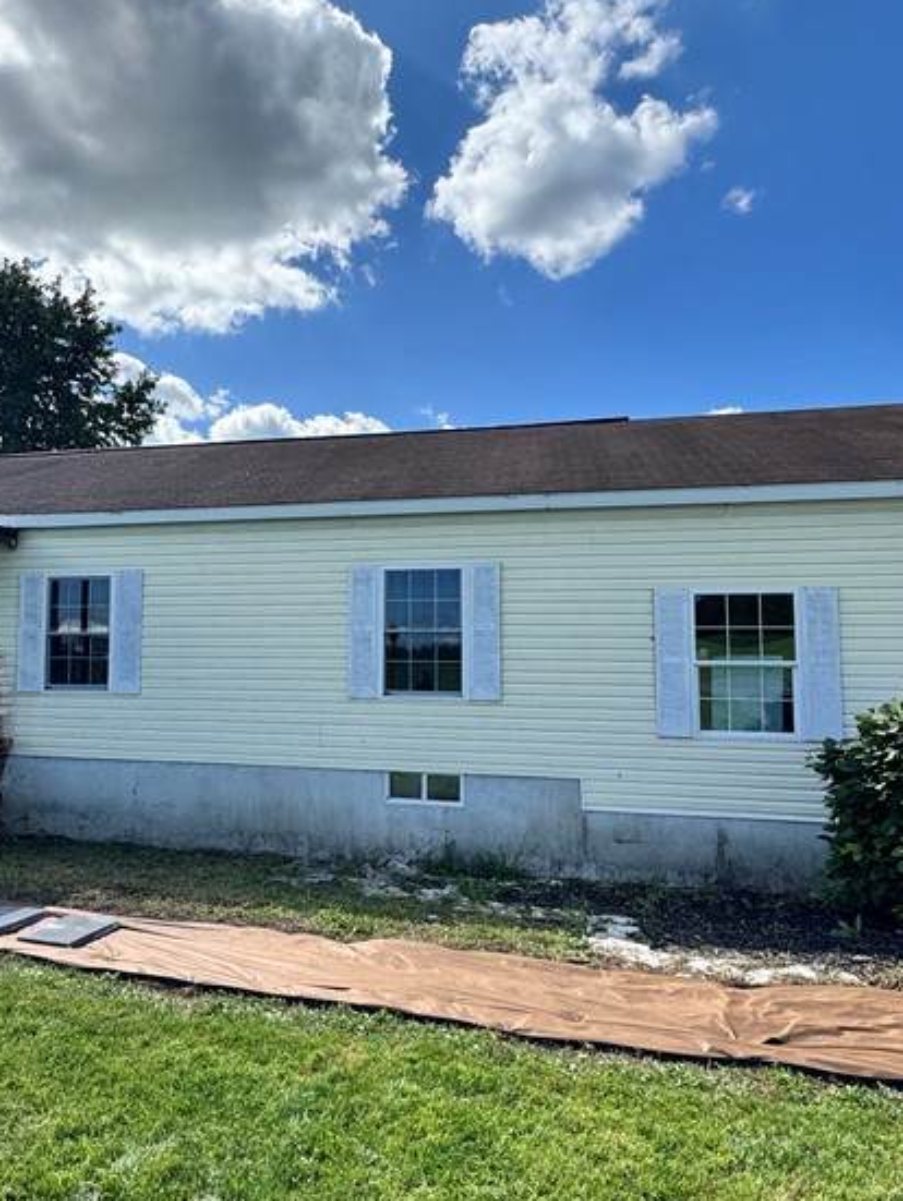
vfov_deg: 67.3
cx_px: 299
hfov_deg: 52.1
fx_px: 903
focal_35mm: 26
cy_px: 586
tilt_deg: +6.1
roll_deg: -0.5
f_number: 2.2
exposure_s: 1/1748
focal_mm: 2.22
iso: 50
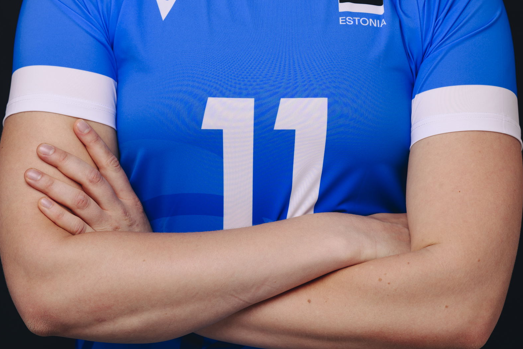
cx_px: 276
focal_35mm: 155
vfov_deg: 8.8
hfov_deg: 13.2
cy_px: -47
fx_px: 2252
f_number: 4
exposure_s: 1/160
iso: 32
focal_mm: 85
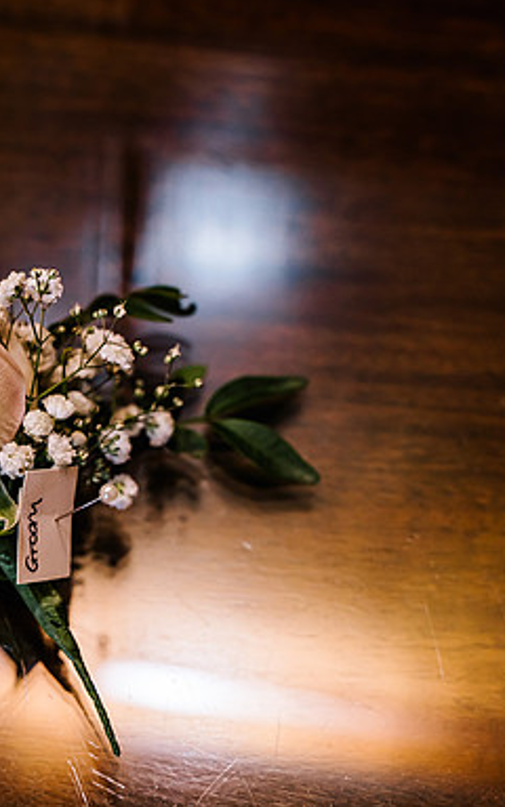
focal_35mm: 74
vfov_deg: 27.8
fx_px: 1630
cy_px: 402
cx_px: -48
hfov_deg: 17.1
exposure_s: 1/200
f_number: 4
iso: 800
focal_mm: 48
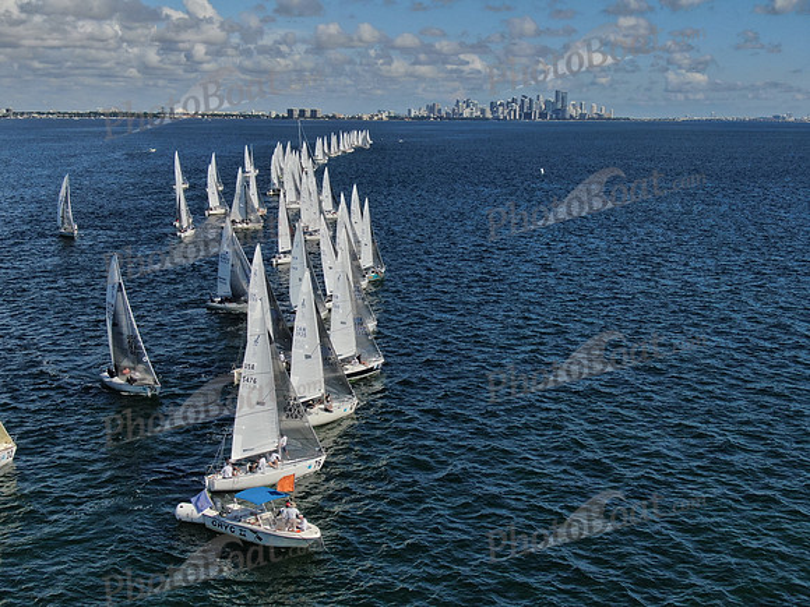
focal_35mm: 48
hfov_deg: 39.7
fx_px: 1123
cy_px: 304
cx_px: 405
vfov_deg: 30.3
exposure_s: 1/2000
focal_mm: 8.6
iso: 100
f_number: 3.8
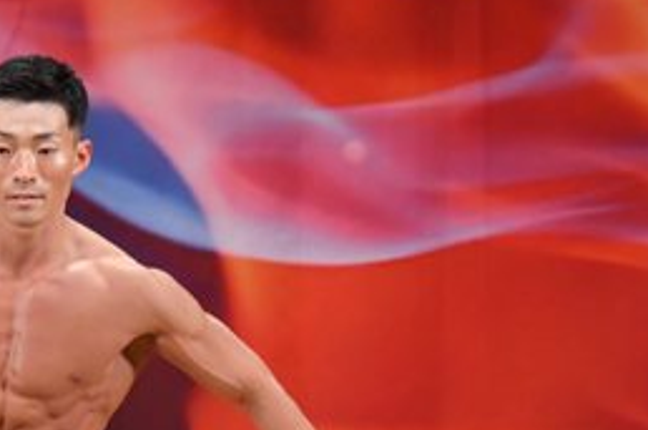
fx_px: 12163
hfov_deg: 3.1
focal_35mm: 677
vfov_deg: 2.0
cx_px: 41
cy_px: 578
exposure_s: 1/400
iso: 3600
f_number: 5.6
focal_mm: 150
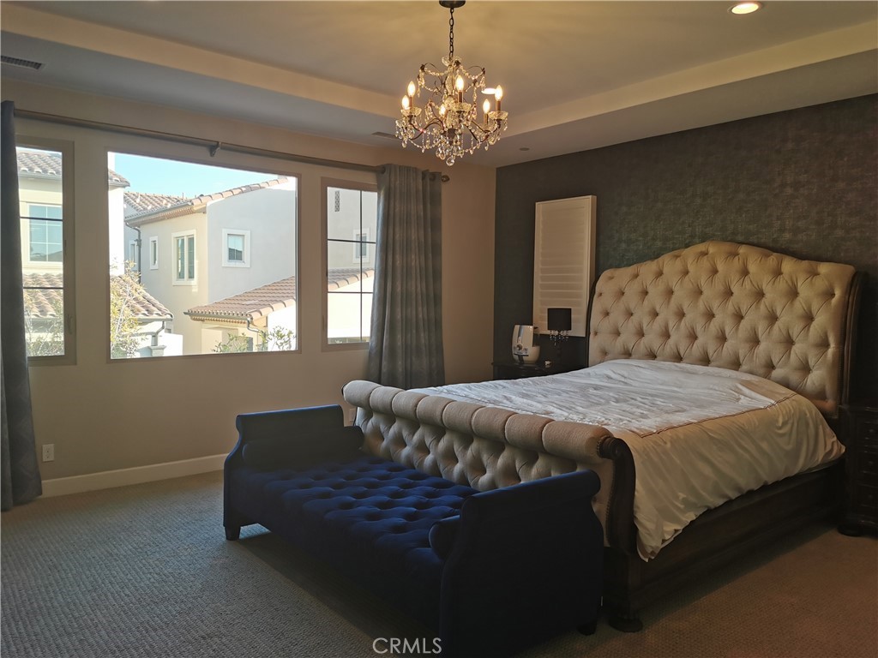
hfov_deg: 65.3
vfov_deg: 51.4
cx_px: 439
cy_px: 329
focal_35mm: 27
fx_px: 685
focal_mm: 5.56
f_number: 1.6
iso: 50
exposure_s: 1/152
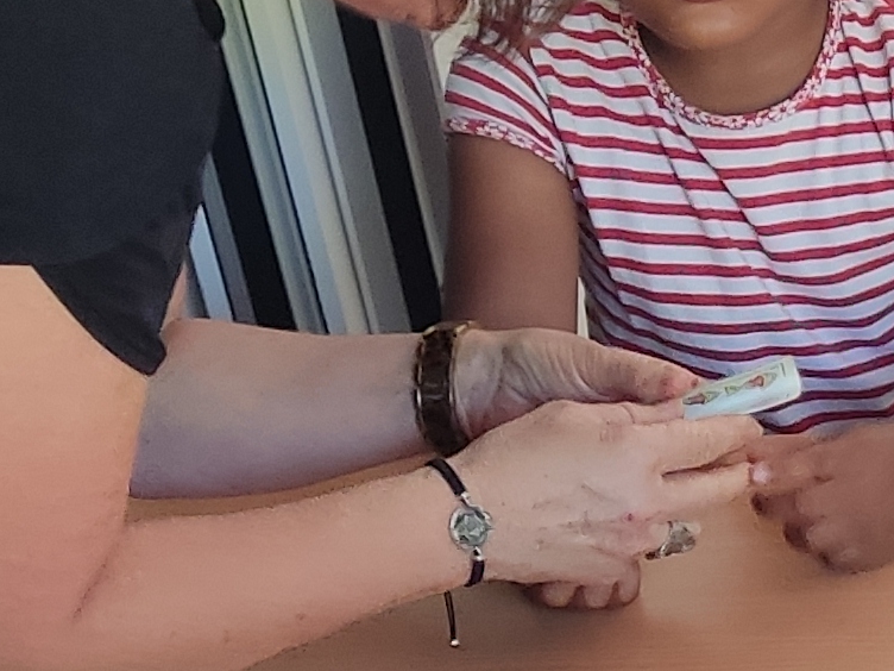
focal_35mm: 133
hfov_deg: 13.3
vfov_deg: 11.0
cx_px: 1608
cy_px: 771
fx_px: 3435
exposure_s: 1/50
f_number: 1.79
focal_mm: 4.71
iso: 198
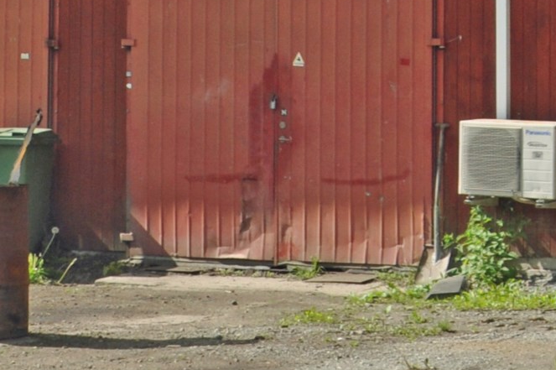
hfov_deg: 12.6
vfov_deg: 8.6
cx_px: 867
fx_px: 2384
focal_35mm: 154
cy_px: -260
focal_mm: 21
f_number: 9
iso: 200
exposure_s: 1/320
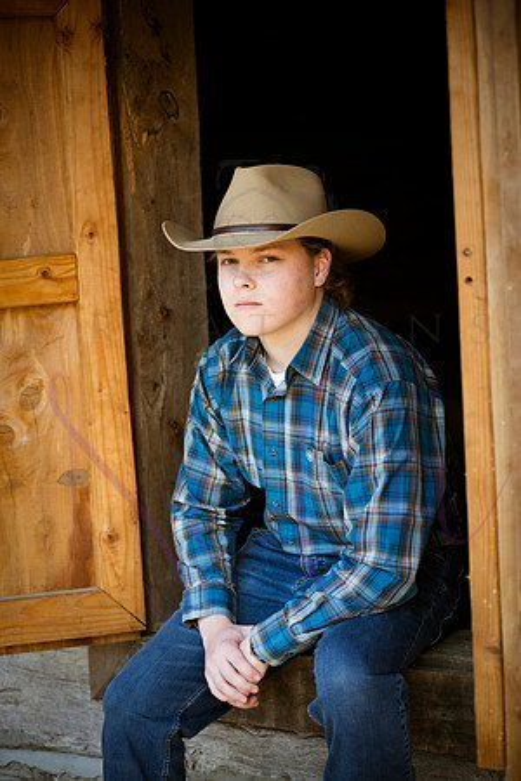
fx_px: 1737
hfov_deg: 17.1
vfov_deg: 25.4
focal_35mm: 80
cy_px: 390
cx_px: 260
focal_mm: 80
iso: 800
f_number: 4
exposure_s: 1/250
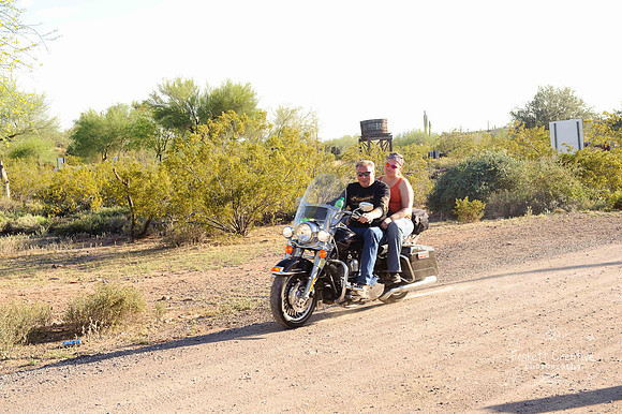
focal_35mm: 50
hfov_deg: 39.6
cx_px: 311
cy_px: 207
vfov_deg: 27.0
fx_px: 863
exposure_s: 1/200
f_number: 7.1
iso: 200
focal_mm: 50
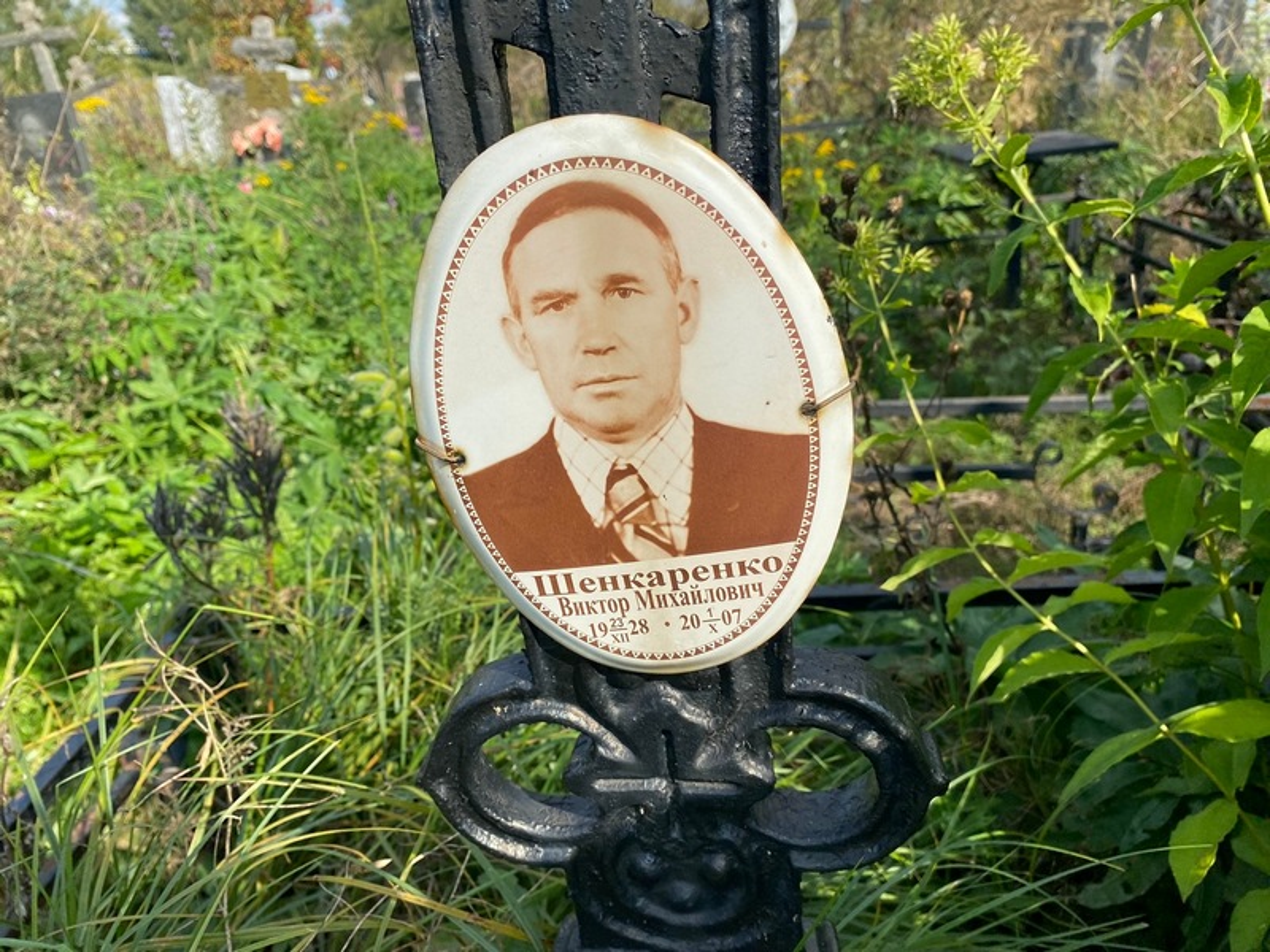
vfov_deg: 53.1
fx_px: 954
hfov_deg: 67.3
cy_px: 476
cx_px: 635
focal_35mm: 26
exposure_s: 1/2105
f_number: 1.8
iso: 32
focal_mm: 4.25
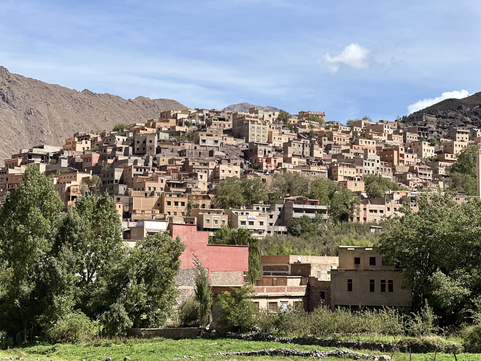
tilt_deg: +5.3
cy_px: 180
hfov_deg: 25.3
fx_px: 1070
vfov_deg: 19.1
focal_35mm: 77
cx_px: 240
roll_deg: -0.5
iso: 32
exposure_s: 1/677
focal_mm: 9
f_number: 2.8
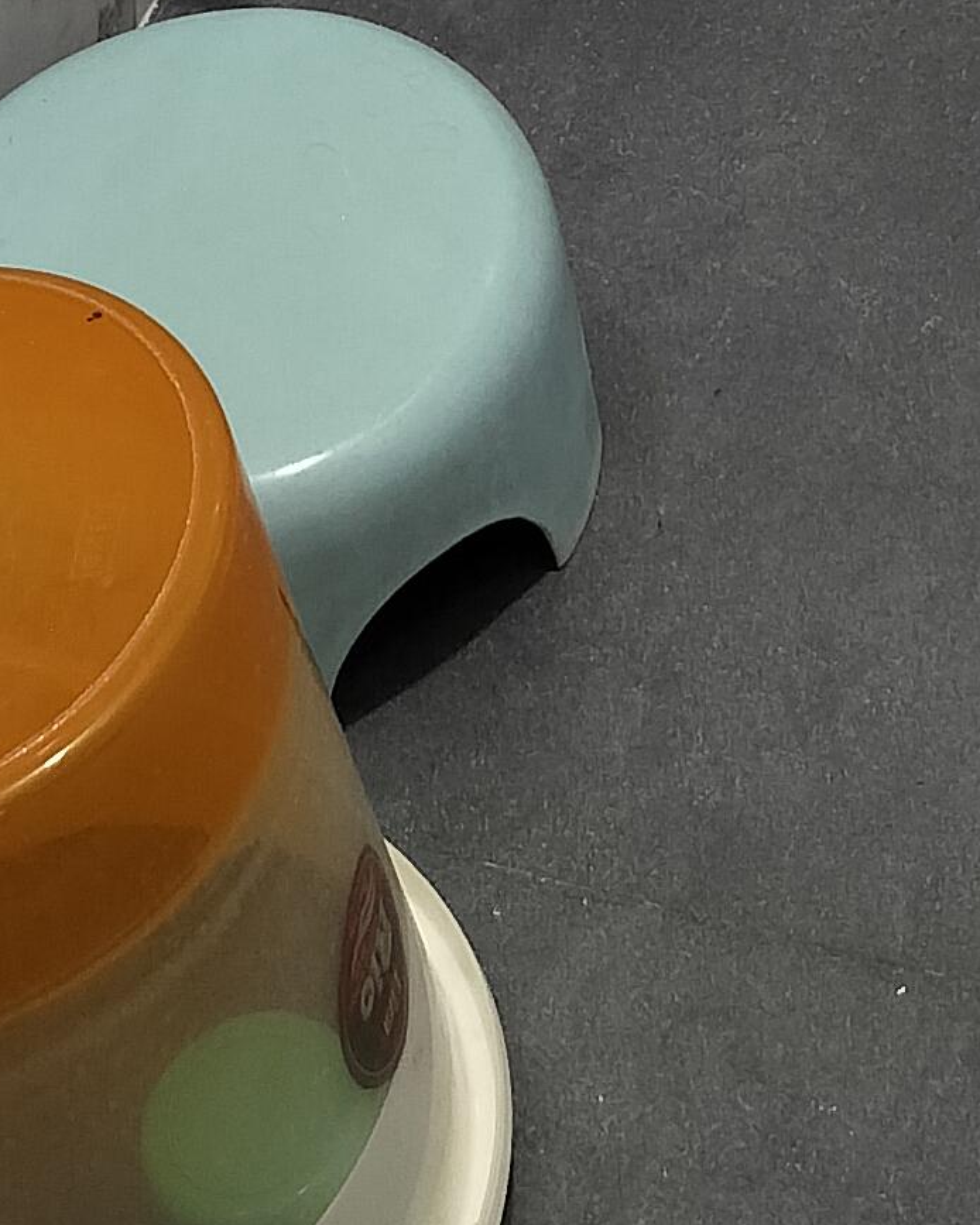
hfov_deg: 14.3
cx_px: 559
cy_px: -1368
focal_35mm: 108
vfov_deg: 14.3
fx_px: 3917
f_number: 1.7
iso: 400
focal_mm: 5.24
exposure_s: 1/33
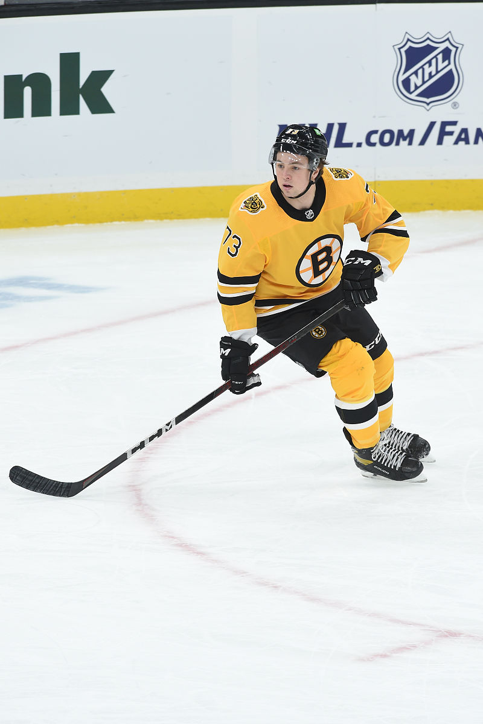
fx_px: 8452
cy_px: 362
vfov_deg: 4.9
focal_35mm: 420
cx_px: 242
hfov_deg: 3.3
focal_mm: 420
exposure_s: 1/800
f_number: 7.1
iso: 2500
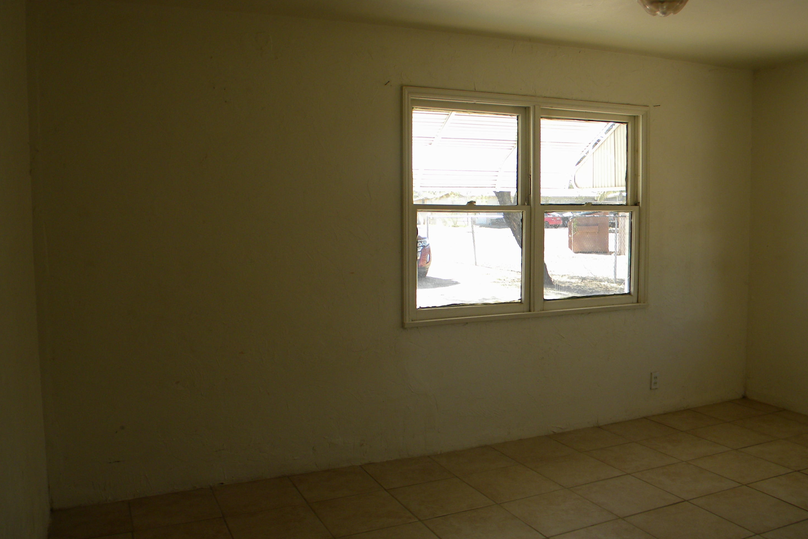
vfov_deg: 43.6
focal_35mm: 30
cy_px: 283
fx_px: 673
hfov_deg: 61.9
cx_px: 400
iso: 80
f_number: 3.5
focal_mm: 5
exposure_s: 1/120
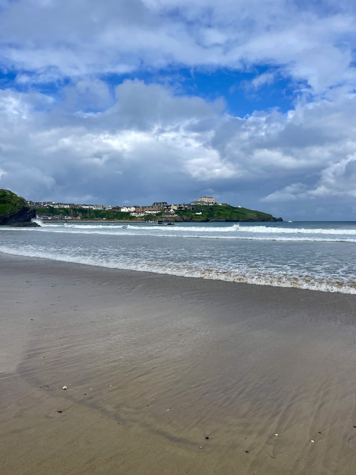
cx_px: 188
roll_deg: +0.3
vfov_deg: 63.4
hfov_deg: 49.7
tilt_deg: -1.3
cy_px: 234
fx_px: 384
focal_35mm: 28
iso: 32
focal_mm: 4.2
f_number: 1.6
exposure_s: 1/6135
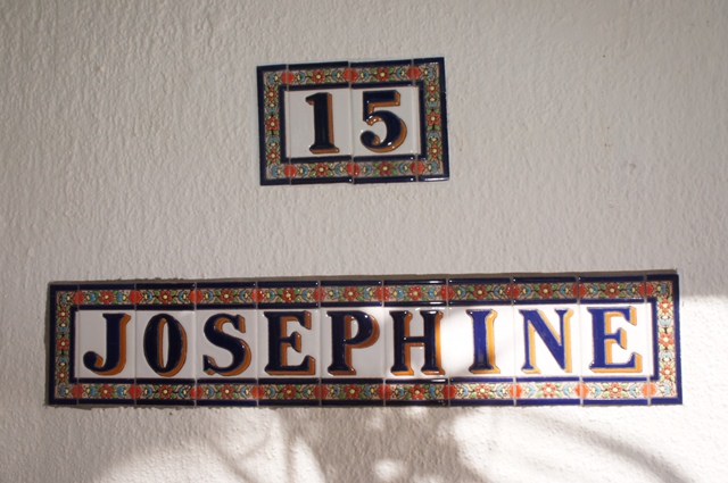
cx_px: 364
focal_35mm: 33
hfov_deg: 57.3
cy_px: 242
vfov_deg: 39.9
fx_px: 666
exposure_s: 1/125
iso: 200
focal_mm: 22
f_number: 13
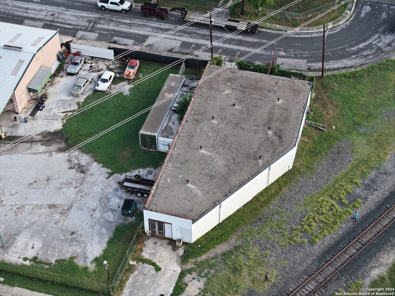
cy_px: 148
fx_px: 799
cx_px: 198
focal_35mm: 70
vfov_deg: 21.0
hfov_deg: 27.8
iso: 130
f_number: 2.8
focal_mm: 19.35
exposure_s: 1/320
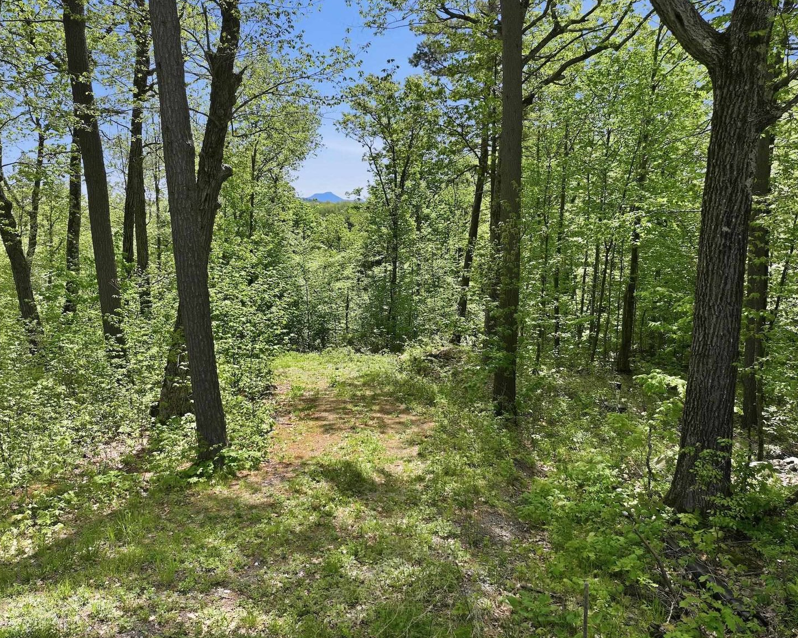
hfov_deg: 65.9
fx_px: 614
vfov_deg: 54.9
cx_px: 359
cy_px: 310
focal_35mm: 26
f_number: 2.8
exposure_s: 1/2000
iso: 170
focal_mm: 12.3
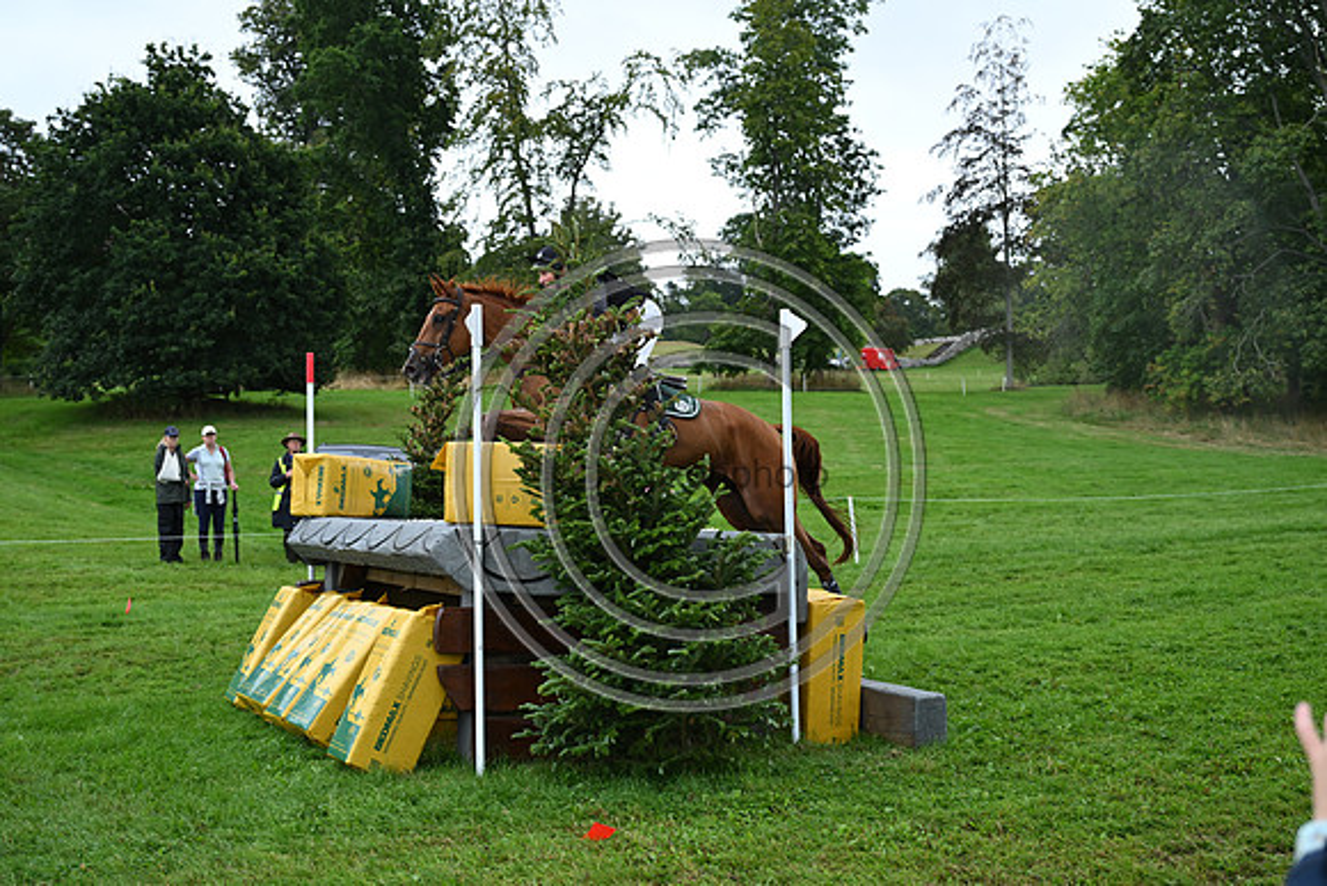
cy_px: 443
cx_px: 664
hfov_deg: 41.1
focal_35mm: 48
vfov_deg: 28.1
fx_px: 1770
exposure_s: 1/1250
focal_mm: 48
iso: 640
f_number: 4
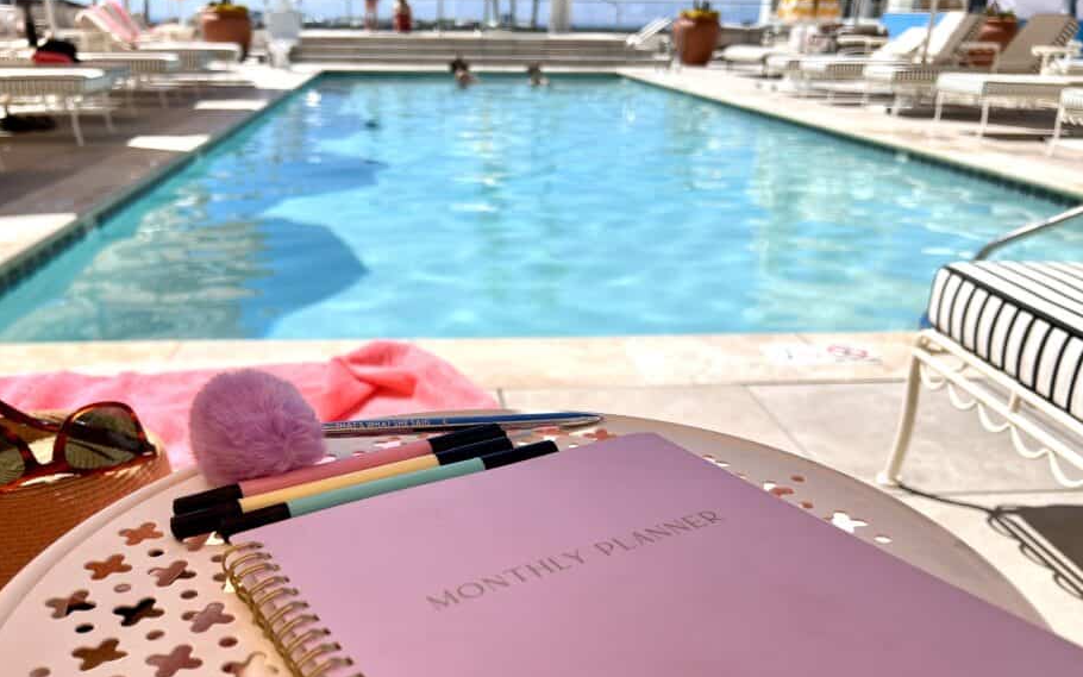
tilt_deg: -25.3
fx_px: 915
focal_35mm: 31
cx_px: 493
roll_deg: -0.4
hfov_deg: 61.1
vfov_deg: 40.1
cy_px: 451
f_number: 1.5
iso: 50
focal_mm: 5.7
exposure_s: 1/5076
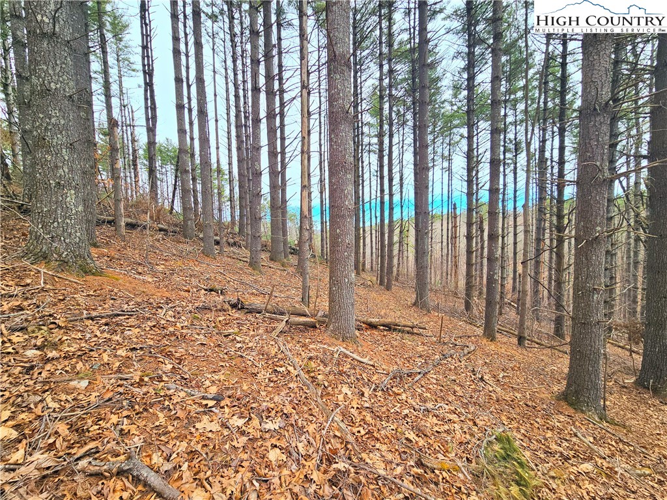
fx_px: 250
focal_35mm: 13
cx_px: 334
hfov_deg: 106.2
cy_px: 250
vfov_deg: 89.9
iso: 50
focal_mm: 2.2
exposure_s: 1/864
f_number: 2.2
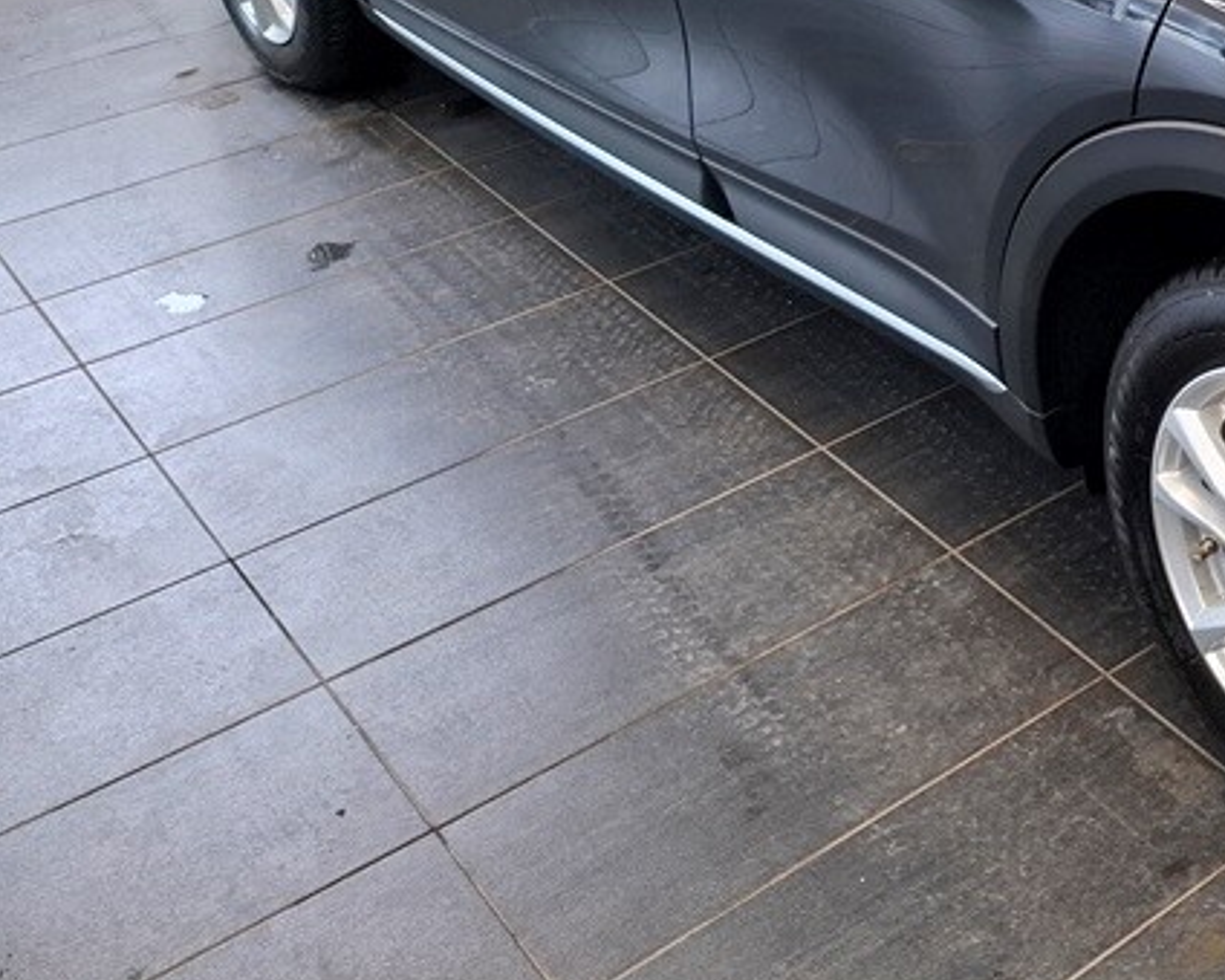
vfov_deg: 26.6
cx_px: 1424
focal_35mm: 54
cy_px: -1
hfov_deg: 30.2
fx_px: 1957
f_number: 1.8
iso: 100
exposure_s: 1/100
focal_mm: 5.54
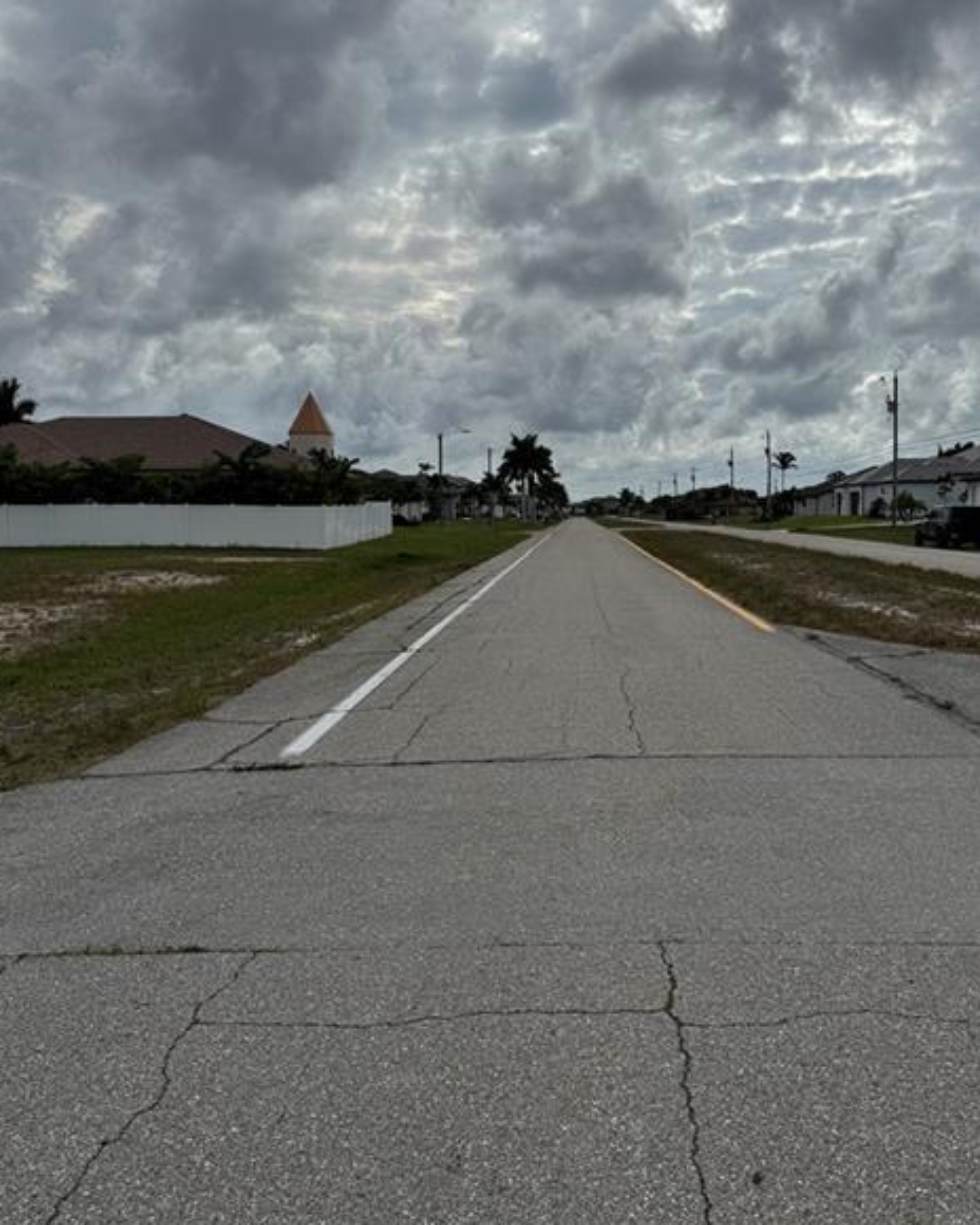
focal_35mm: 31
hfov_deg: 46.8
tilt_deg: -2.8
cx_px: 593
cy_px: 574
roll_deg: +0.6
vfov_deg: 57.1
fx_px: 1124
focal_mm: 6.76
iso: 80
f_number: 1.78
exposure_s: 1/12346
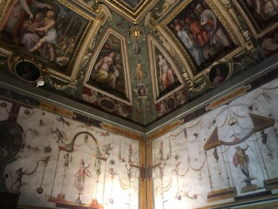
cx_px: 139
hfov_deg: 61.6
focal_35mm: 29
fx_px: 233
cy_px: 104
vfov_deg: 48.3
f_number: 2.2
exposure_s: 1/33
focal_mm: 4.15
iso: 64
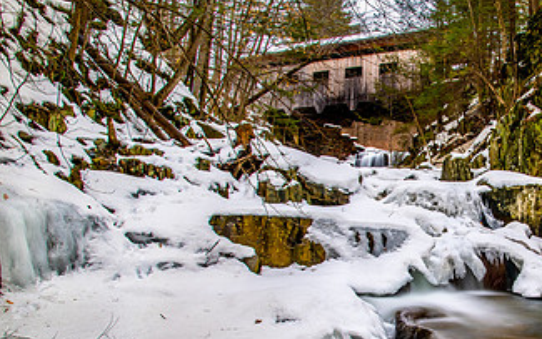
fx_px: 753
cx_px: 457
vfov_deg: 25.0
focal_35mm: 51
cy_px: 253
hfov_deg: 37.7
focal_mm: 28
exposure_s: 20
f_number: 16
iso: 200
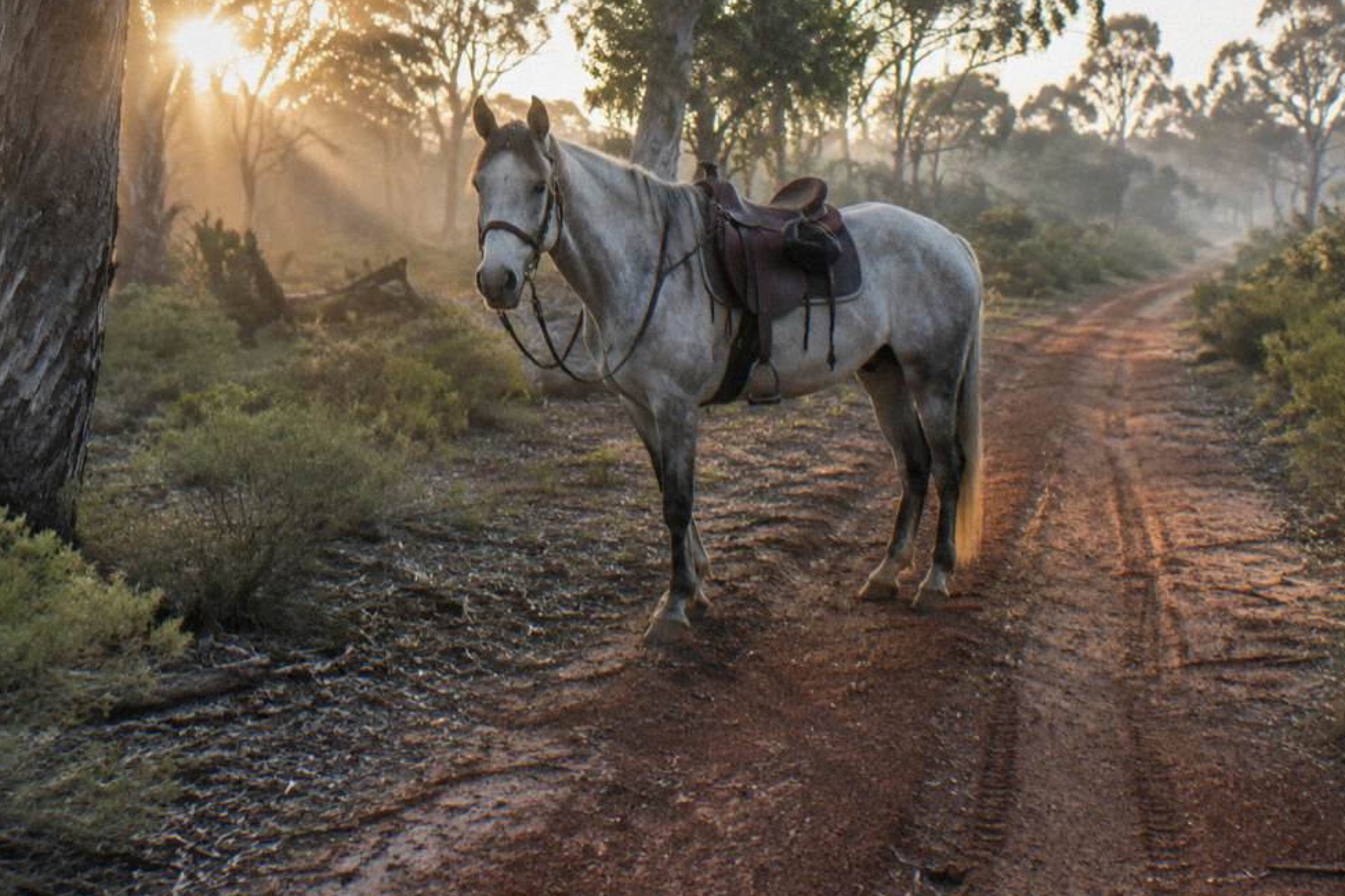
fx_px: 1718
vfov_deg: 29.2
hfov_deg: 42.5
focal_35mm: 46
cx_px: 824
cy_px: 397
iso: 500
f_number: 10
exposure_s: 1/320
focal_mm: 35
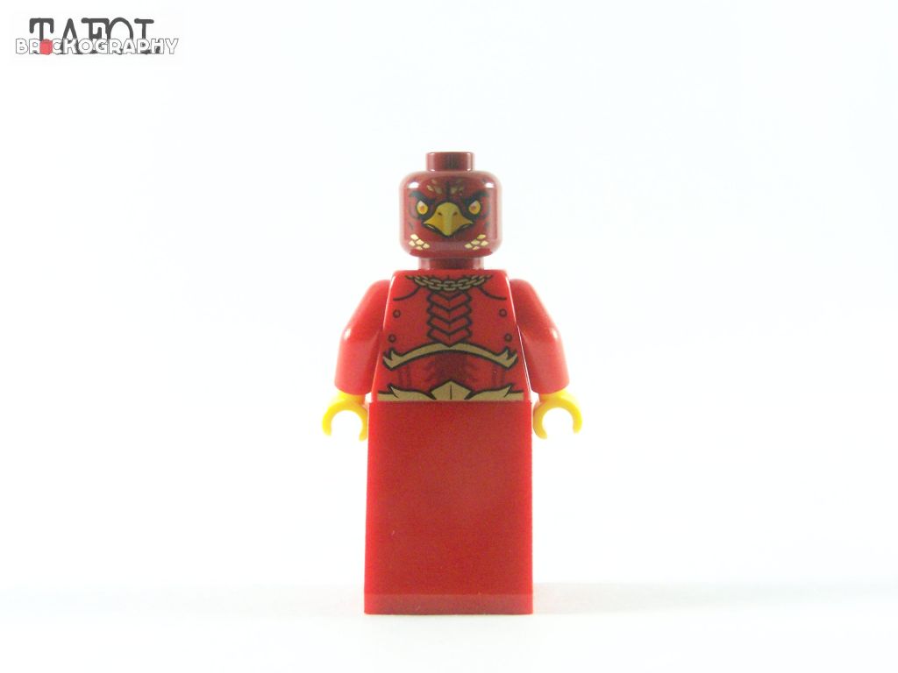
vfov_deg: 21.3
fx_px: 1790
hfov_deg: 28.2
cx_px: 449
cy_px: 336
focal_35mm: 69
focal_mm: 11.5
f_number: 4
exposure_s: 1/60
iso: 400
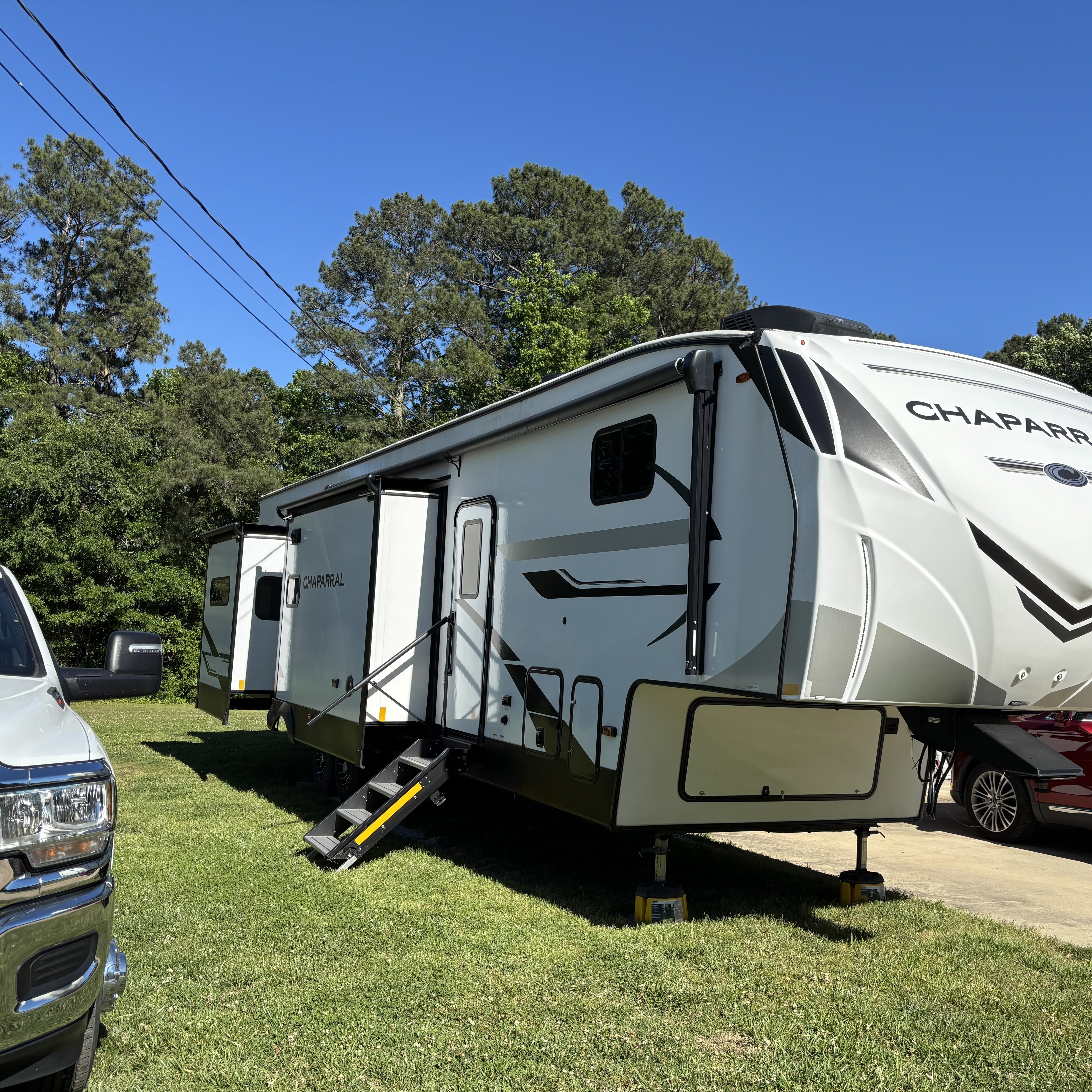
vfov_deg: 52.5
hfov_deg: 52.4
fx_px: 1106
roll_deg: -1.9
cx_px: 610
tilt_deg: +4.0
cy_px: 550
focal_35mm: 31
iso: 50
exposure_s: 1/2933
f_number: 1.6
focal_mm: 5.96
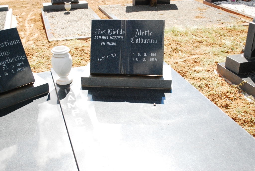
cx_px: 128
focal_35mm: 42
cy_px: 86
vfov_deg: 32.0
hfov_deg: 46.4
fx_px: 298
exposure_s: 1/4000
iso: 1600
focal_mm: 28
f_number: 4.5
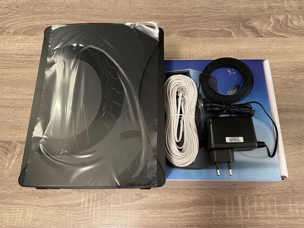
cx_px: 152
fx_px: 228
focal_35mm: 26
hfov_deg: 67.3
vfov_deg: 53.1
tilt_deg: -73.2
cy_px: 114
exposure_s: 1/60
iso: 320
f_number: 1.6
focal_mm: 4.2
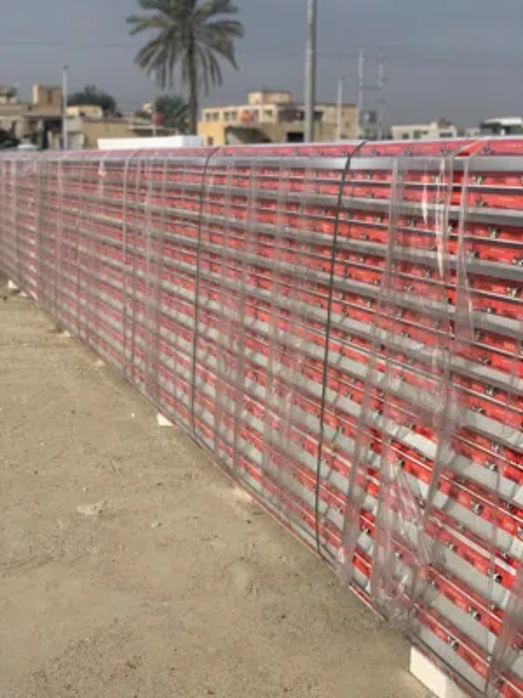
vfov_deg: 36.8
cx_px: 262
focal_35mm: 52
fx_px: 1048
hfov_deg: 28.0
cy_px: 349
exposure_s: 1/1996
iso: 16
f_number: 2.4
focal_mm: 6
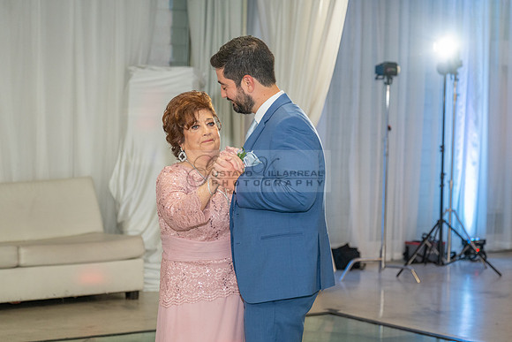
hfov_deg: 22.6
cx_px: 258
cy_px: 200
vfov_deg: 15.2
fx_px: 1279
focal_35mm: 90
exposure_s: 1/160
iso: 1000
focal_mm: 70
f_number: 2.8
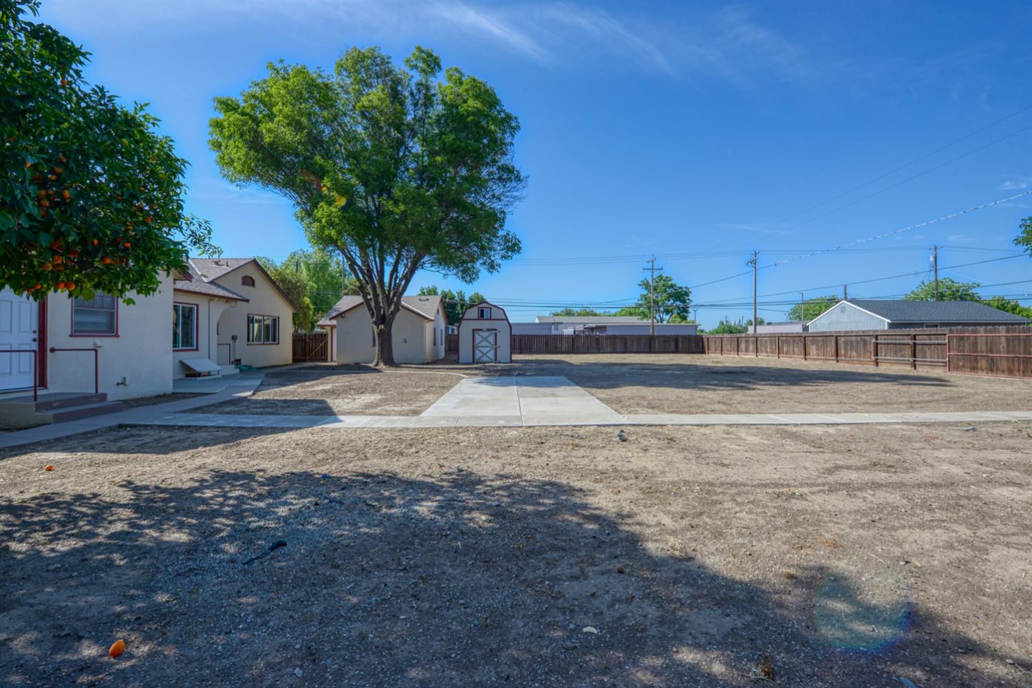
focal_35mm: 14
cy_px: 344
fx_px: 401
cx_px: 516
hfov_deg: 104.3
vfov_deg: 81.2
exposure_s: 1/500
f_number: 10
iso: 400
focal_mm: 14
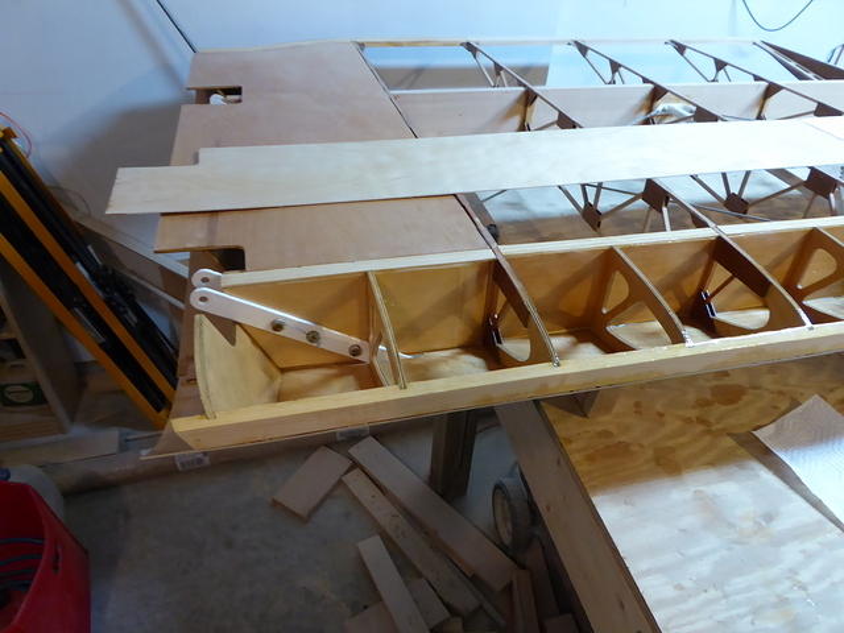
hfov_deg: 69.4
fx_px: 610
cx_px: 422
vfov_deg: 54.9
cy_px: 316
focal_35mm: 25
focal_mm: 4.3
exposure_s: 1/20
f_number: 3.3
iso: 400
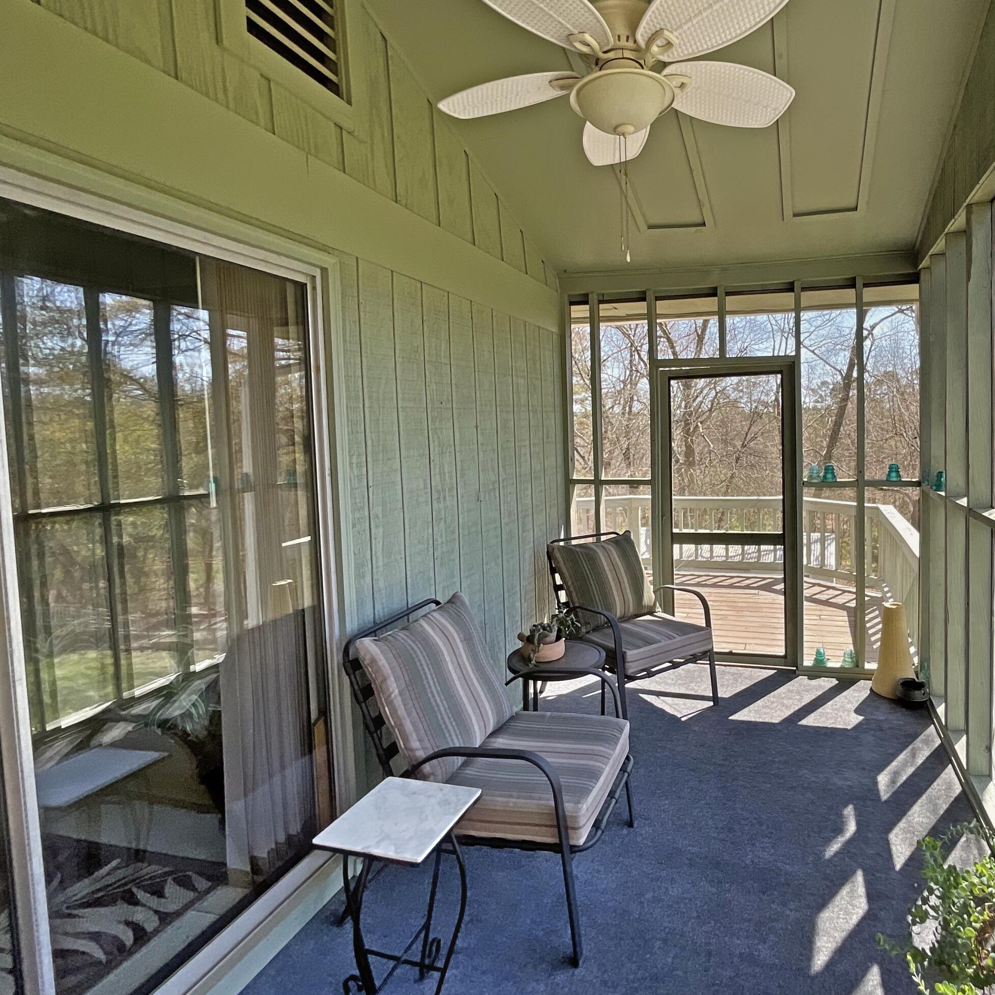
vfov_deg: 77.5
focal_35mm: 19
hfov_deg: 75.3
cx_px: 662
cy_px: 459
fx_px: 618
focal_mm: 1.27
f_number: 2.4
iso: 20
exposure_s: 1/188
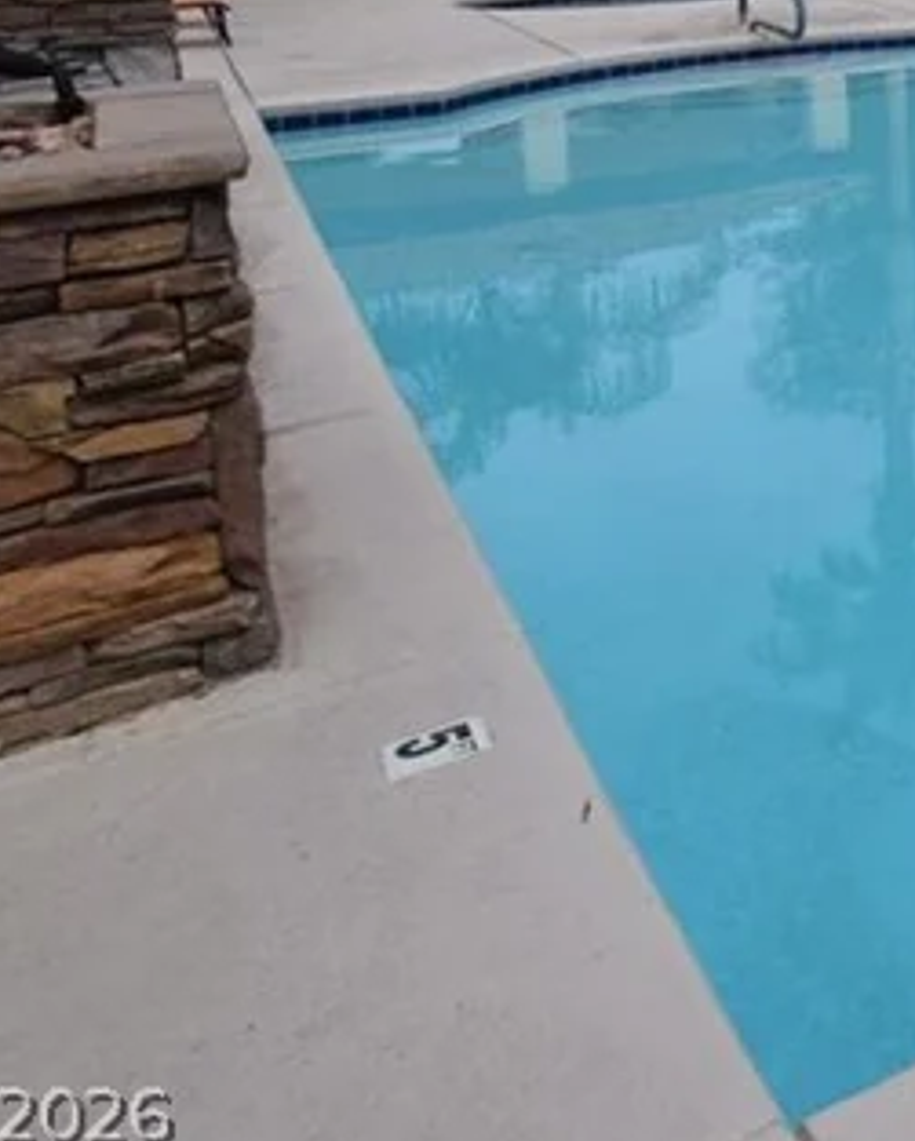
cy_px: -75
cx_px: 1677
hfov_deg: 21.1
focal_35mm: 46
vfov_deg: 35.3
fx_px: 1555
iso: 200
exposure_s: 1/400
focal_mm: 10
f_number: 10
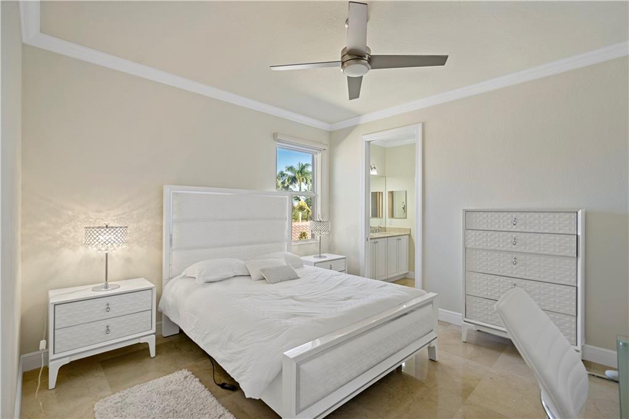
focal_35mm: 16
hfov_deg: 96.8
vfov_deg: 73.7
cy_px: 210
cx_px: 314
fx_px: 279
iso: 100
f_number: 4.5
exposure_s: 1/8
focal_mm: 16
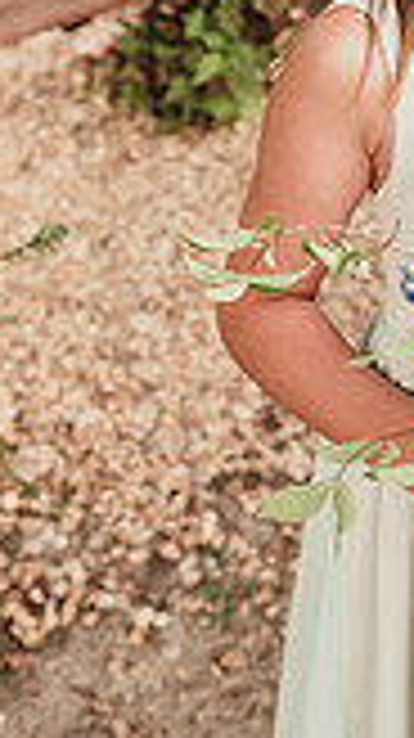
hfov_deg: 16.6
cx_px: 508
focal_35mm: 69
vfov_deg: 27.6
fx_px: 1349
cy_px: -99
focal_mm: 24
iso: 320
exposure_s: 1/200
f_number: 2.8
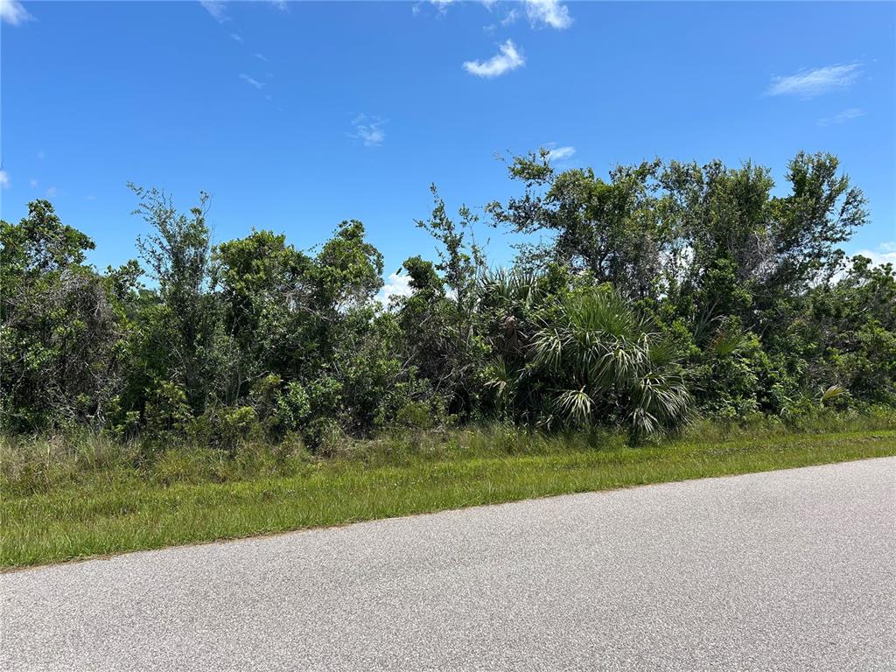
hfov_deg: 67.3
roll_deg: -1.3
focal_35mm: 26
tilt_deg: +1.5
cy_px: 336
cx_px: 448
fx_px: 673
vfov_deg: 53.1
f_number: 1.5
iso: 50
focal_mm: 5.7
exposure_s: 1/4630
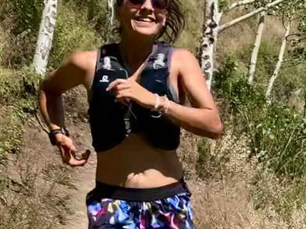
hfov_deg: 18.8
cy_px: 112
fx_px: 830
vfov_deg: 15.7
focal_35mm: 94
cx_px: 436
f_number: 1.8
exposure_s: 1/1689
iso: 25
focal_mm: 4.25
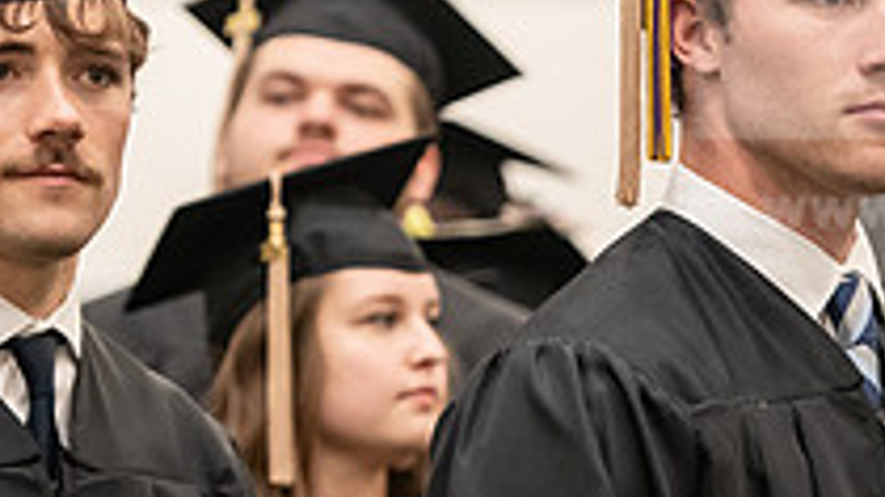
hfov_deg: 6.4
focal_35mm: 335
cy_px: 297
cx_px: 569
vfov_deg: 3.6
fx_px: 7859
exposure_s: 1/200
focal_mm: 116
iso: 3200
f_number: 3.2
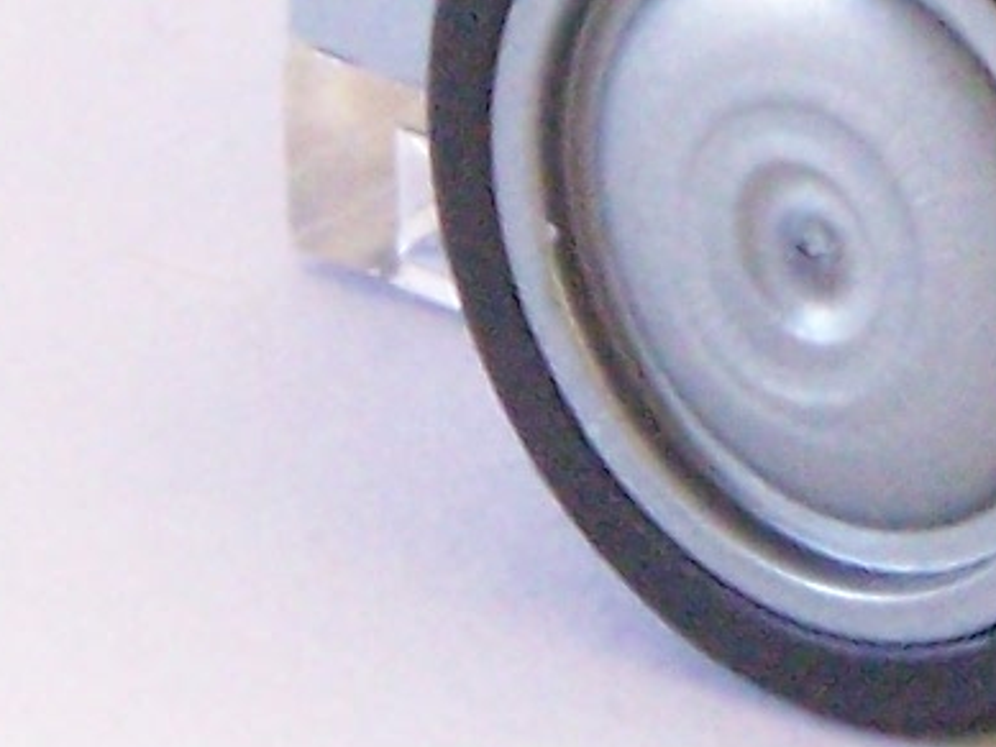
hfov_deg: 2.3
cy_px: -765
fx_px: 24407
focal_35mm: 848
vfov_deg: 1.8
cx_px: 1787
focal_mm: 21.2
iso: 400
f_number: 8
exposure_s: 1/8
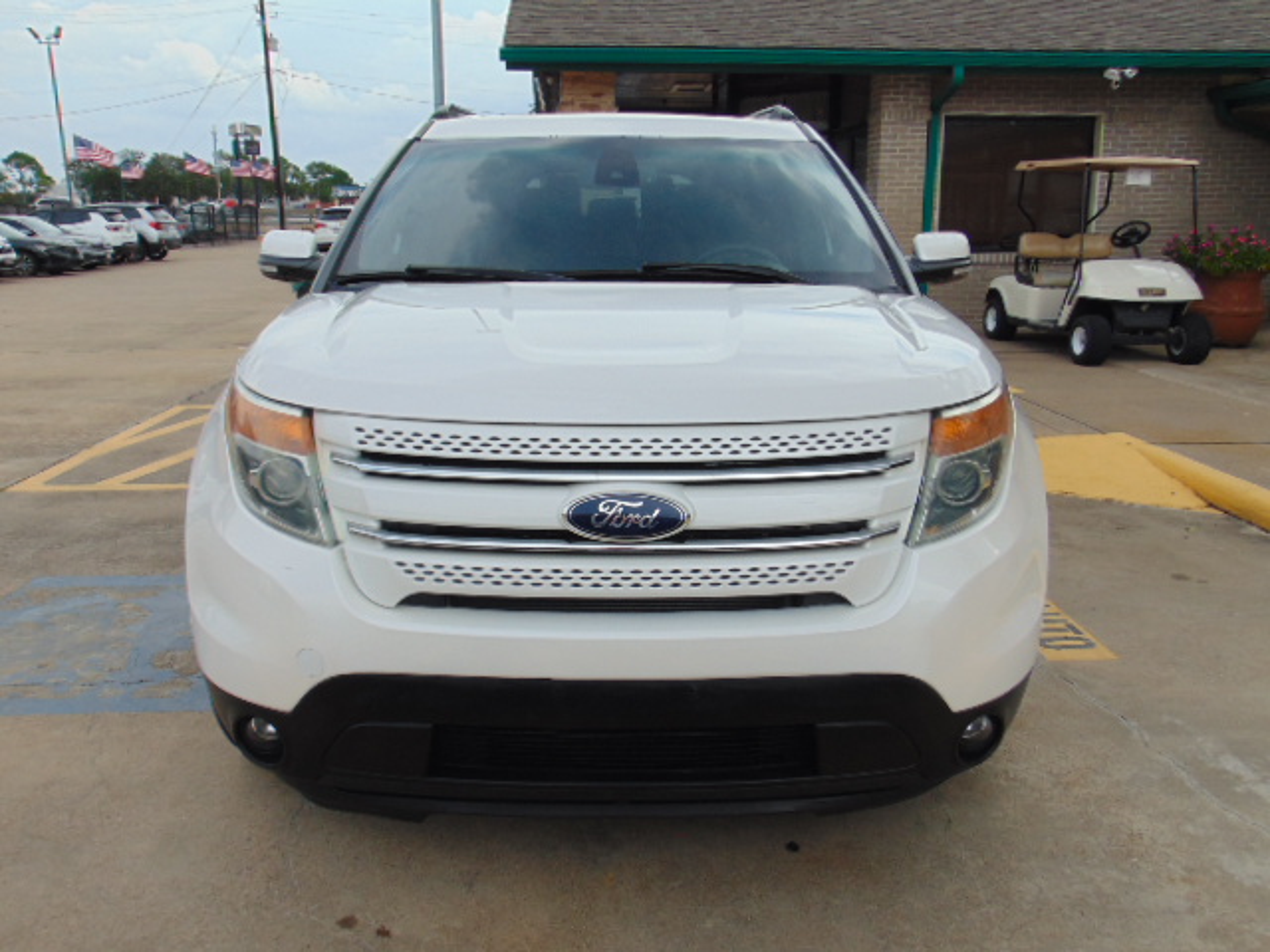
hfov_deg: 60.0
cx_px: 635
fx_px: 1101
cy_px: 476
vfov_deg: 46.8
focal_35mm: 30
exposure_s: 1/200
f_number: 8
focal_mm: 5.4
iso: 80
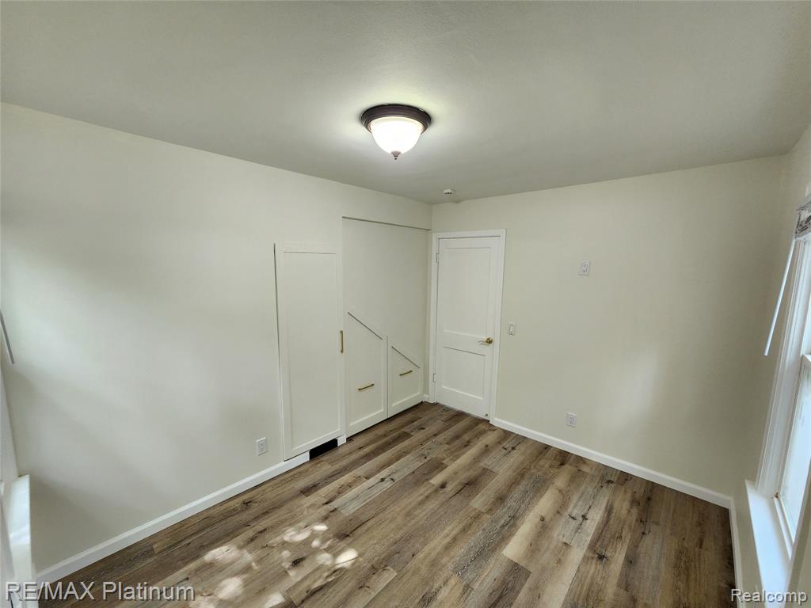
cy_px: 304
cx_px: 406
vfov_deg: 89.9
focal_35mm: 13
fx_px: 305
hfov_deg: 106.2
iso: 160
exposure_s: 1/60
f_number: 2.2
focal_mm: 2.2
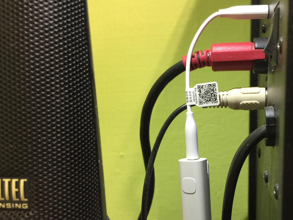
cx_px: 200
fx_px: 364
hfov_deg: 43.1
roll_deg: -1.3
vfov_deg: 33.2
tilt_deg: -8.9
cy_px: 152
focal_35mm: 43
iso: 80
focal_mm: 4.15
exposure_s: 1/15
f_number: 2.2
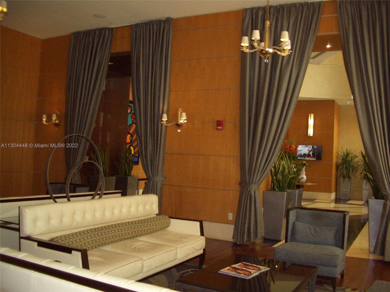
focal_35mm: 35
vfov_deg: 40.7
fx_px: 394
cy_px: 146
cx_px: 195
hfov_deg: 52.6
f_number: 2.6
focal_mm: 5.8
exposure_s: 1/60
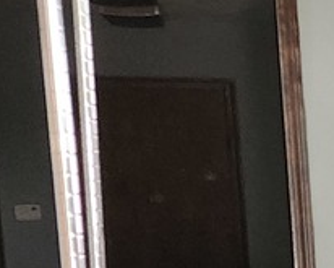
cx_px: 1028
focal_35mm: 157
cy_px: 460
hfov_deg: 9.4
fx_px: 1553
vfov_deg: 9.4
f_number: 1.8
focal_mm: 5.4
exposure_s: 1/60
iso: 125
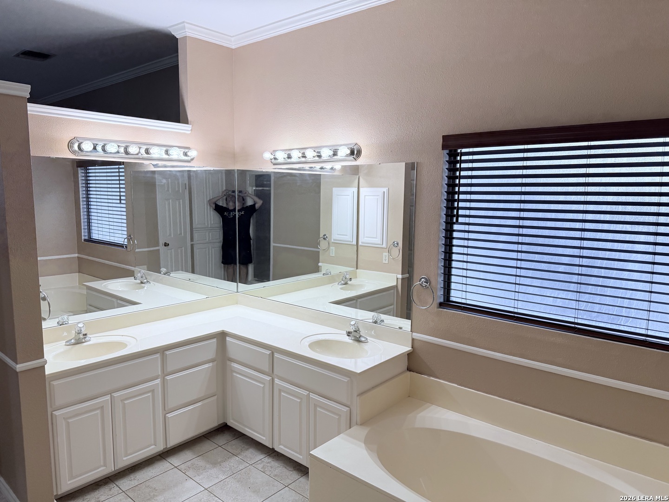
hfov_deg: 71.6
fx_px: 464
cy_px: 251
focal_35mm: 24
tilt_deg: -7.1
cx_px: 334
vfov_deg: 56.8
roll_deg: +0.2
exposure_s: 1/368
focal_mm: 6.76
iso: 100
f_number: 1.78
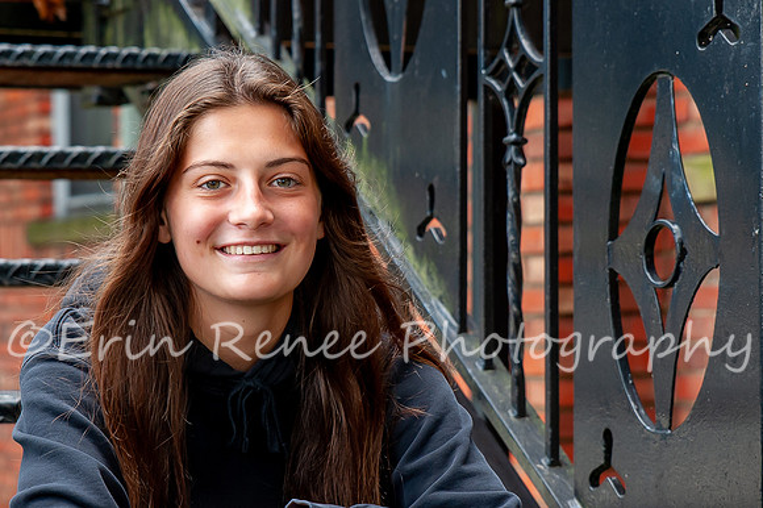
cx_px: 319
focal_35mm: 132
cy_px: 311
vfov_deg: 10.4
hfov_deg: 15.6
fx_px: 2789
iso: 640
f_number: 5.6
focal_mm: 70
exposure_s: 1/160
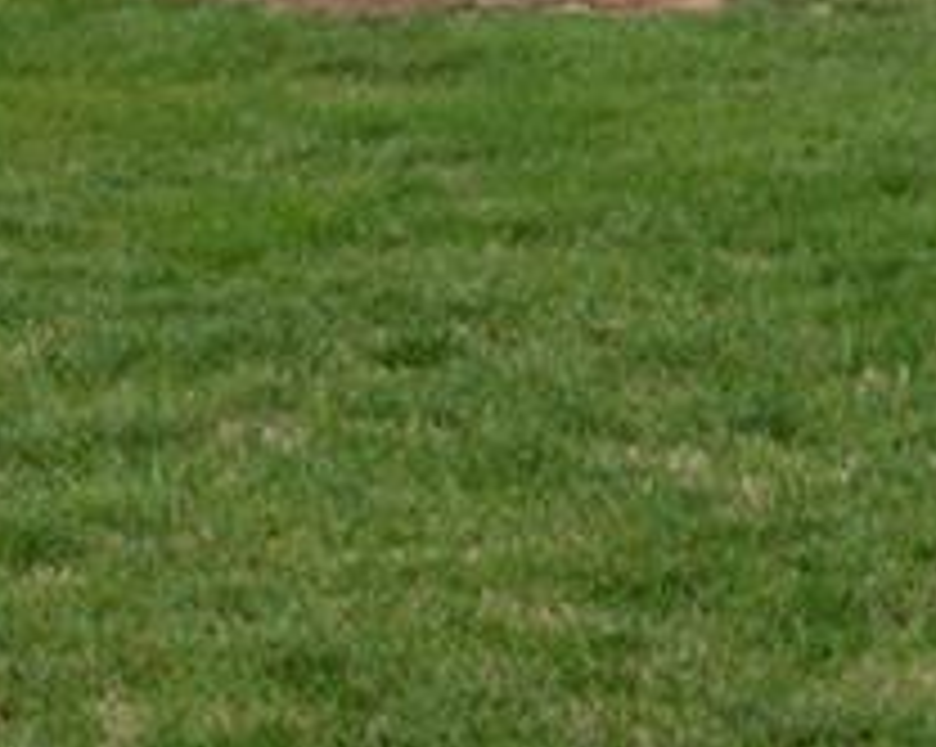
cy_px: -533
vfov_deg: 9.7
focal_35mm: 152
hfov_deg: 12.7
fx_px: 4207
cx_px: 482
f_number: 5.6
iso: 400
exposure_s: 1/125
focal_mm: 22
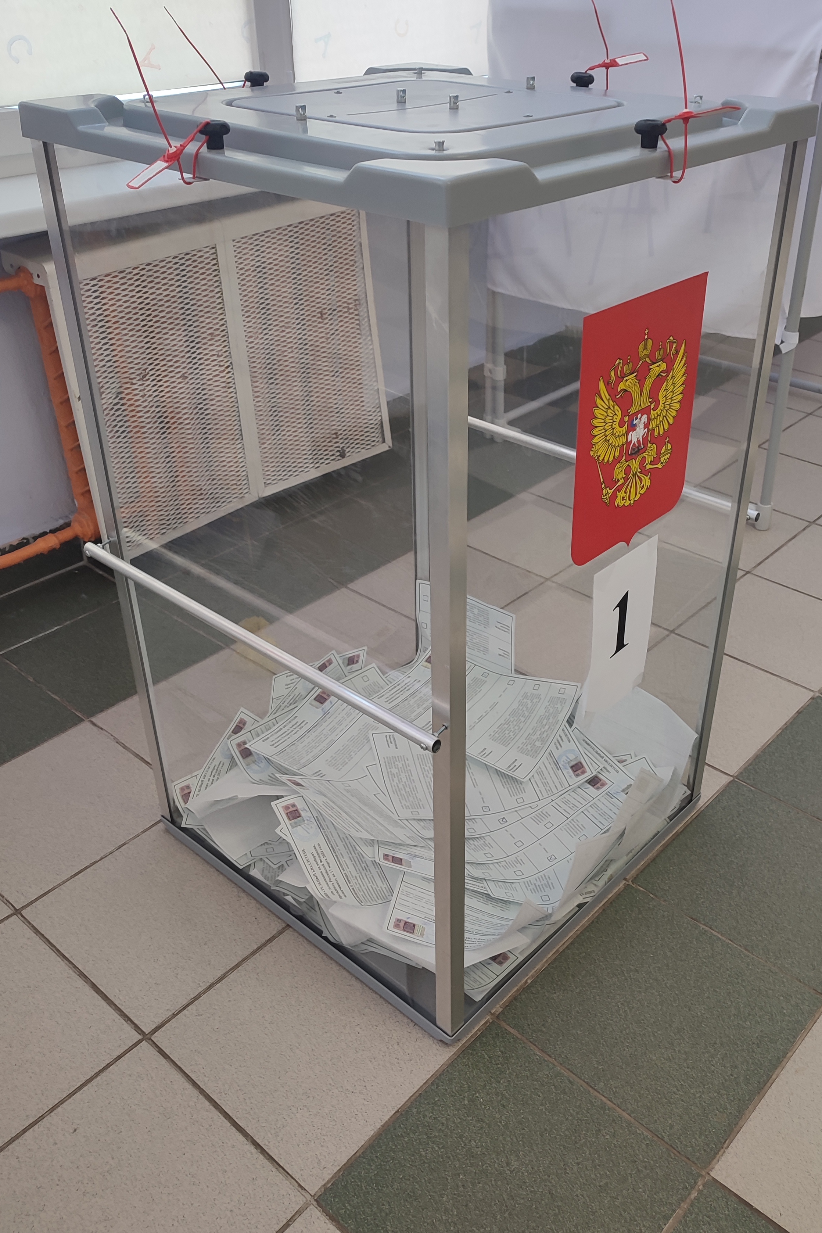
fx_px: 1062
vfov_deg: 60.3
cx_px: 464
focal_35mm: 31
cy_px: 617
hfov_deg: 42.2
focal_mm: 6.04
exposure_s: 1/33
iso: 154
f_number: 1.9
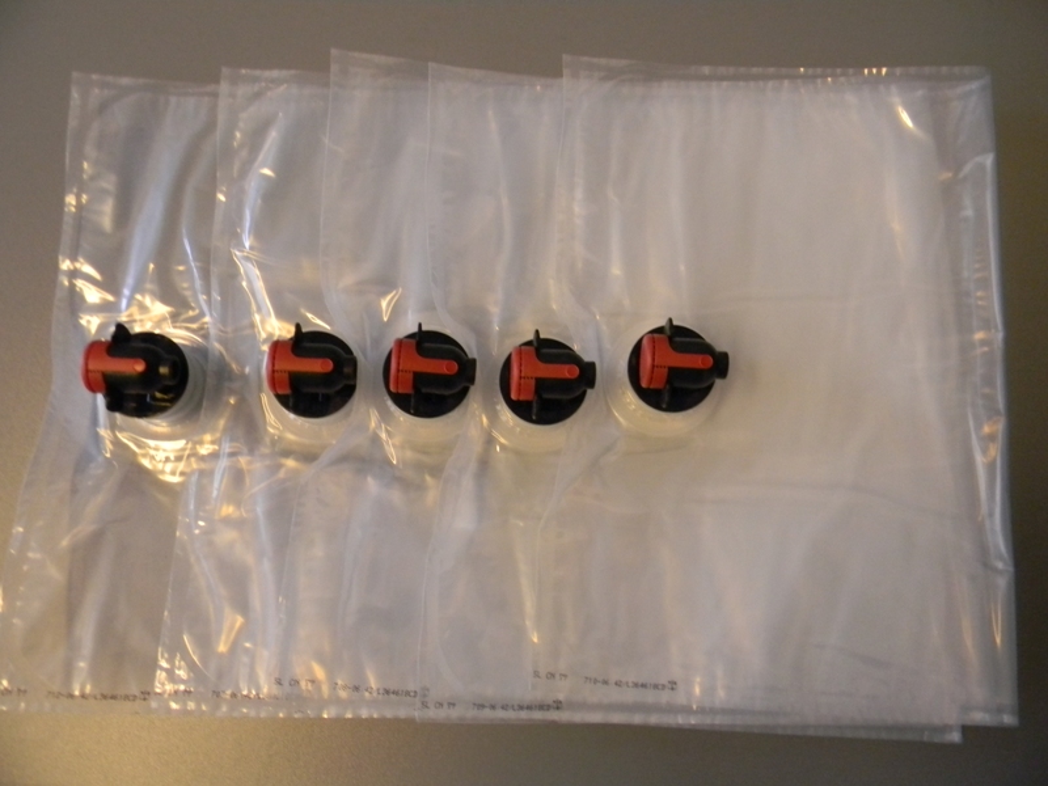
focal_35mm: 28
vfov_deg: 49.7
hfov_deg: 63.4
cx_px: 524
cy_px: 393
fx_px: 848
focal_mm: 5
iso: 400
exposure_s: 1/24
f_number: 3.5
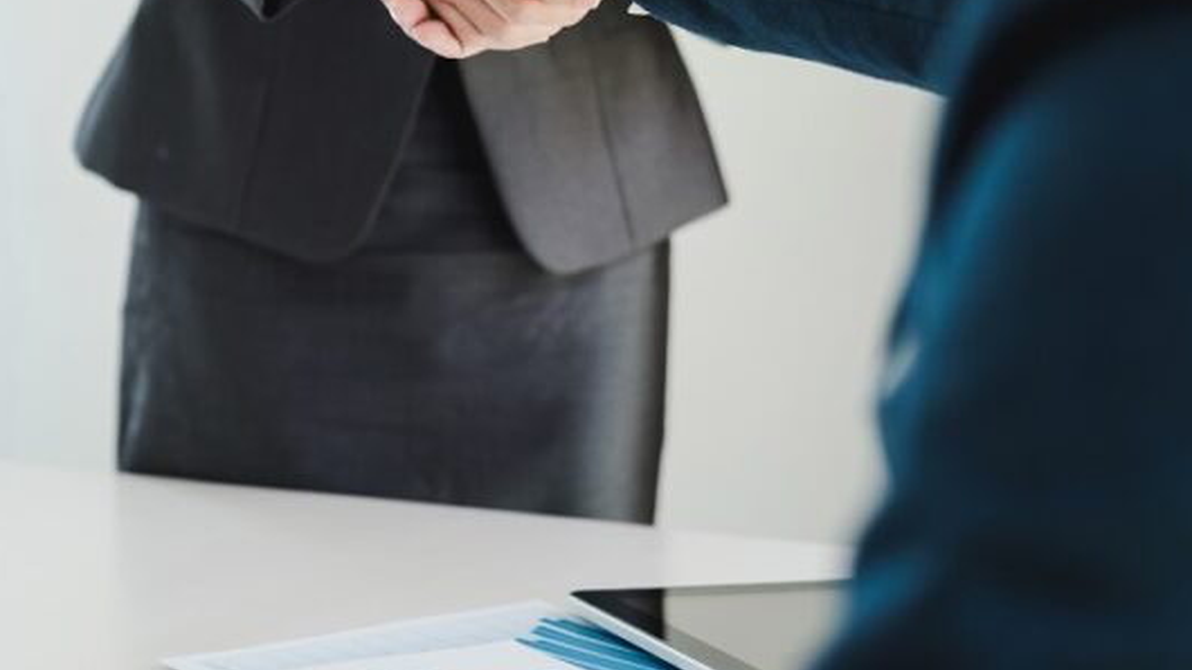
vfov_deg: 13.5
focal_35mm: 89
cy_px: 101
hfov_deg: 23.8
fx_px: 2813
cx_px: 369
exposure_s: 1/250
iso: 200
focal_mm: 35
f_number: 2
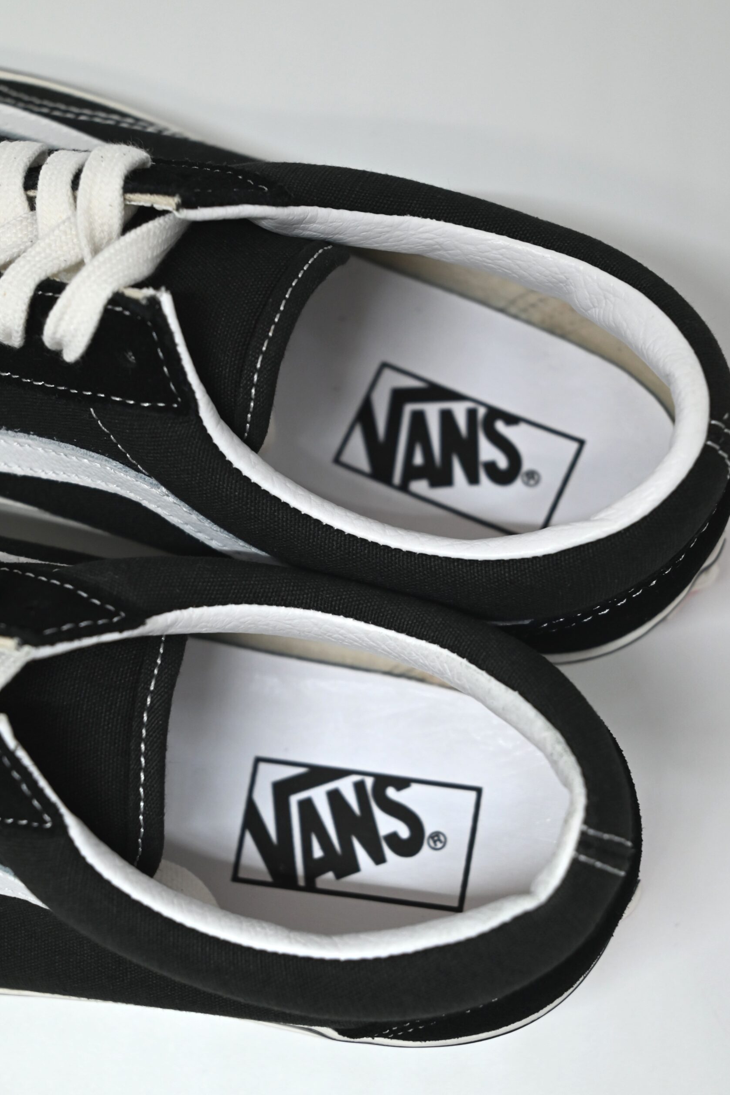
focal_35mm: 51
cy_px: 544
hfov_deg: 26.5
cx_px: 365
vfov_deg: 38.9
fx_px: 1551
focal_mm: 50
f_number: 6.3
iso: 1400
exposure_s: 1/125
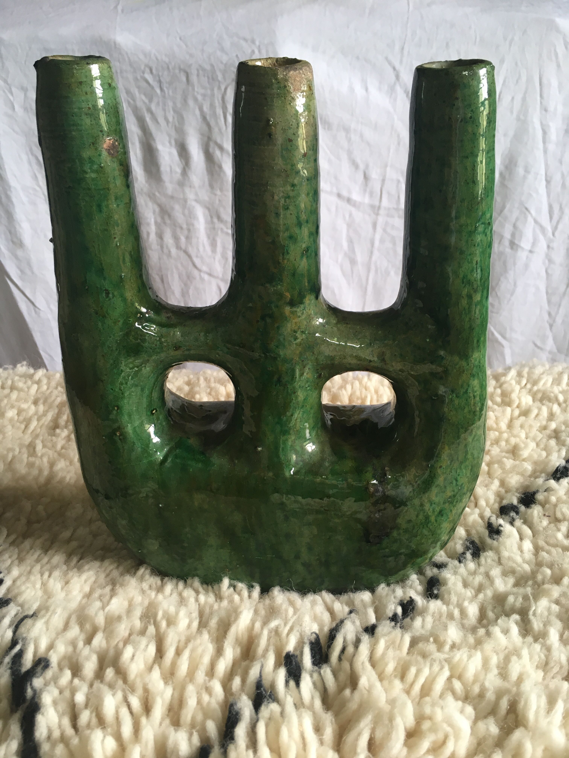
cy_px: 379
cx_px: 284
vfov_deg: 61.7
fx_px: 636
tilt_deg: -32.3
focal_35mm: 29
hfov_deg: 48.2
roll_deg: +2.3
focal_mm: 4.15
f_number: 2.2
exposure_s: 1/33
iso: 80
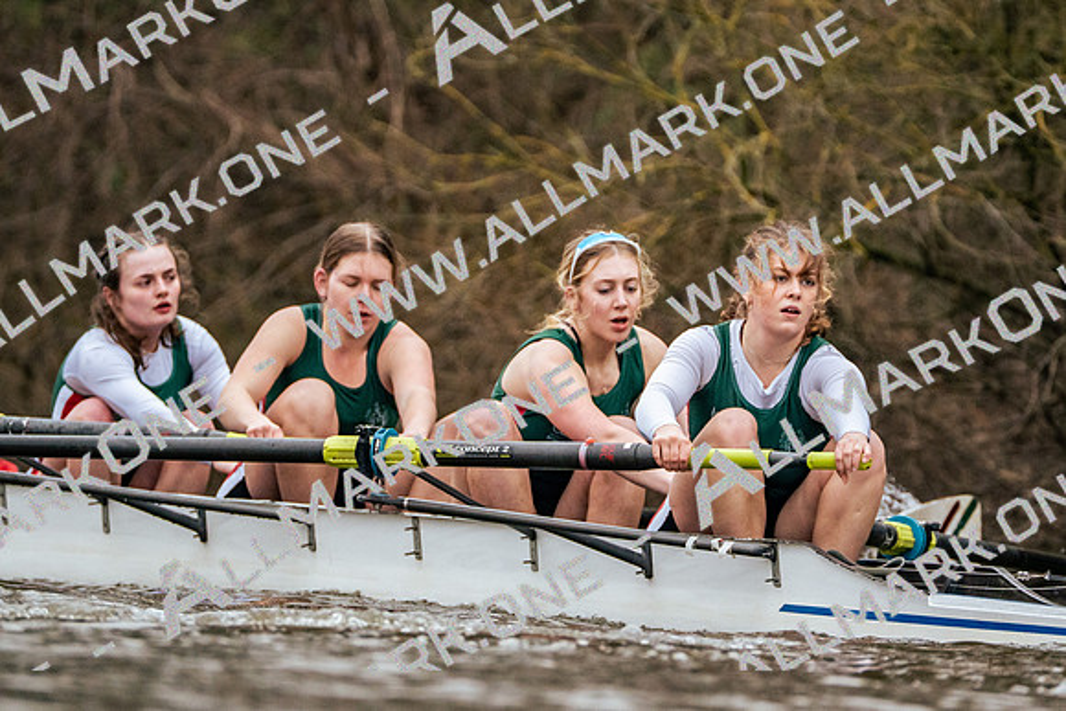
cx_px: 533
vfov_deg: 1.5
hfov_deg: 2.3
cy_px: 356
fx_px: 26655
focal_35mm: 900
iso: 3200
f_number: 6.3
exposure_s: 1/2000
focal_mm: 600
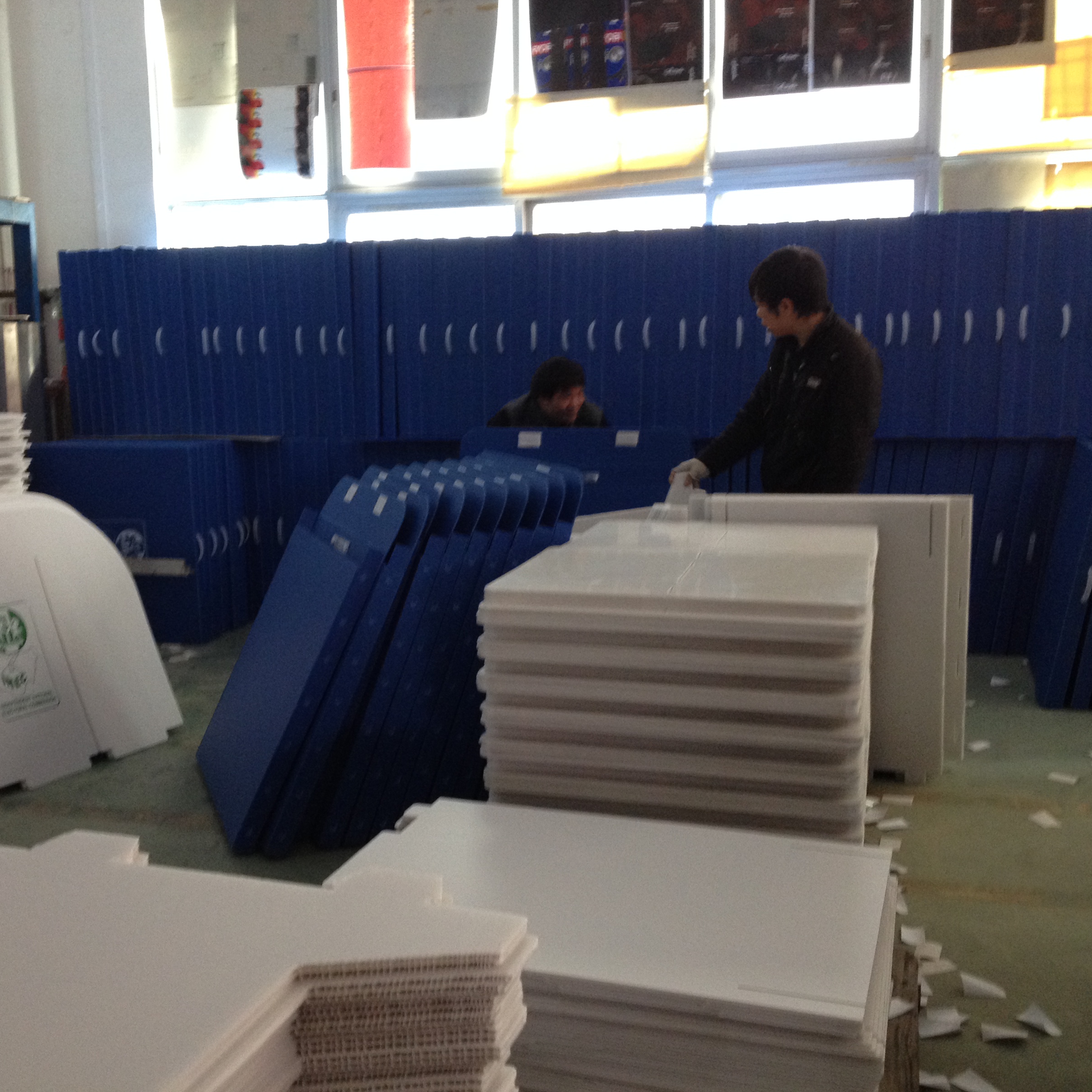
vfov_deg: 40.0
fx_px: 1499
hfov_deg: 40.0
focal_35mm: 42
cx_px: 478
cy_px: 539
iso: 160
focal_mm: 4.28
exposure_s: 1/20
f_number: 2.4
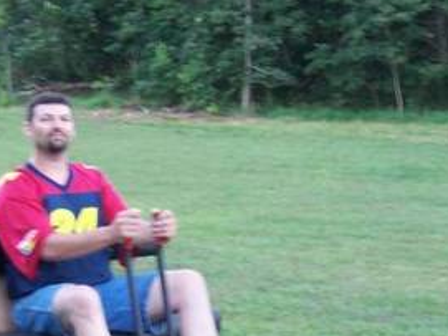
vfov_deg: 14.1
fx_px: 1345
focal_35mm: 104
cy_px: 290
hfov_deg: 18.8
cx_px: 114
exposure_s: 1/8
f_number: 3.3
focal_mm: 7.3
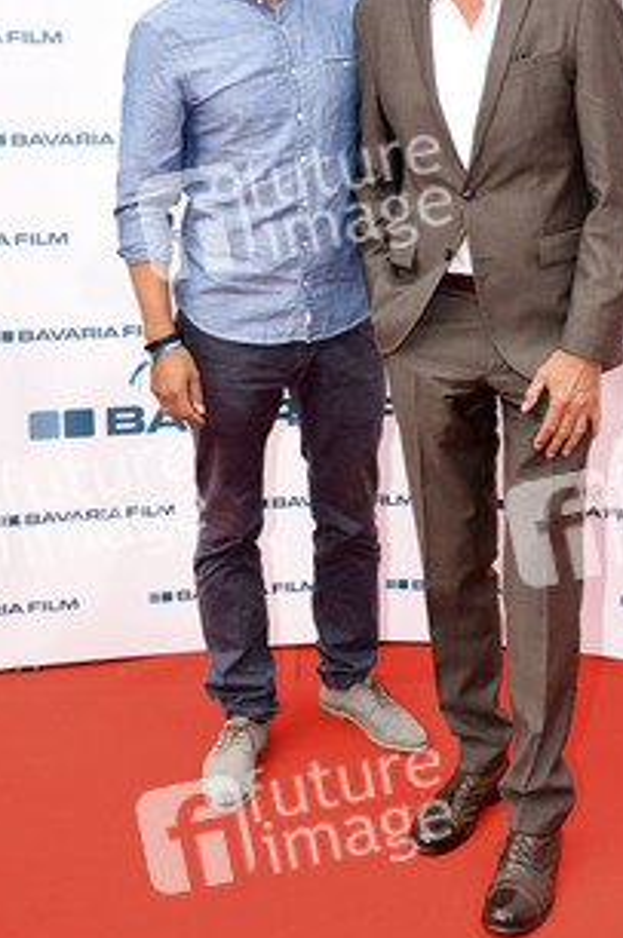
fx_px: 1328
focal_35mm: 51
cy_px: 362
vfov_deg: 38.7
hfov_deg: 26.3
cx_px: 384
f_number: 5.6
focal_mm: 26
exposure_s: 1/160
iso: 320
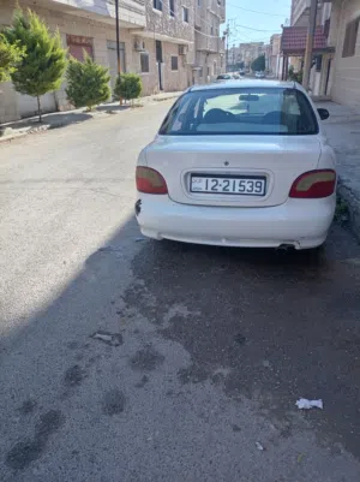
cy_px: 241
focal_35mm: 25
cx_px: 180
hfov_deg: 54.8
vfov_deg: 69.4
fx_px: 347
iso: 100
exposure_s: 1/248
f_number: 1.8
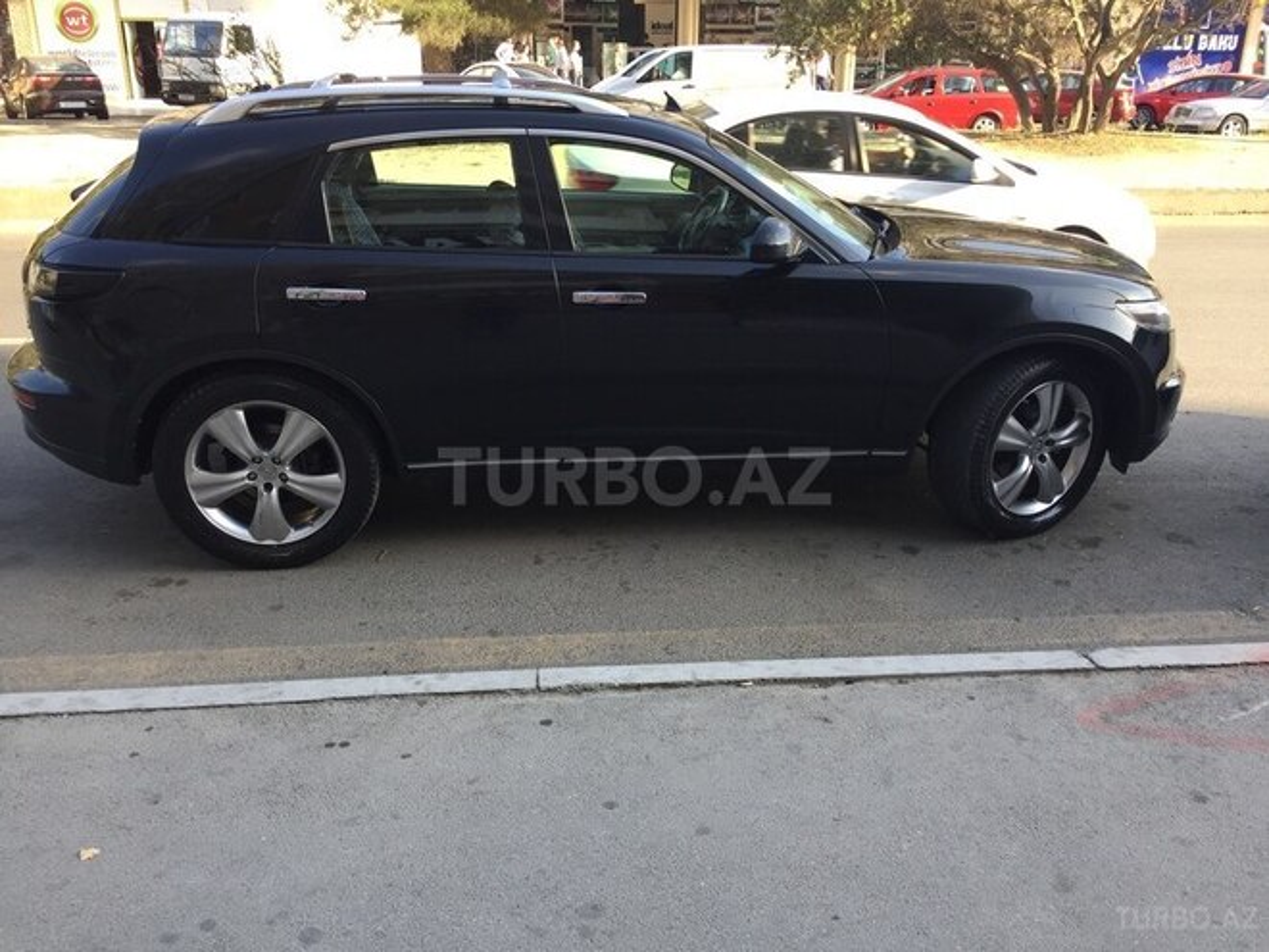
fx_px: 1063
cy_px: 476
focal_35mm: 29
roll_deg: -0.4
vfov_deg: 48.2
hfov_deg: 61.7
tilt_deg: -21.5
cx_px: 634
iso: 32
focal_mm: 4.15
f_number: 2.2
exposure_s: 1/170
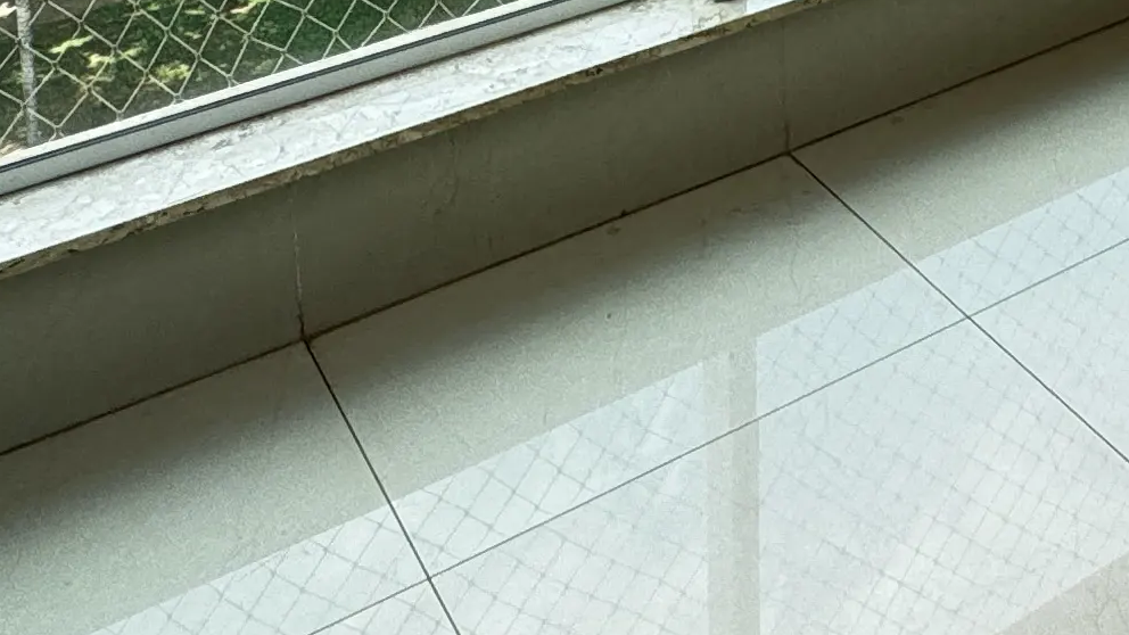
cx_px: 1250
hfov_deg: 30.2
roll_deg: +0.7
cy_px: -638
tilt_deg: -6.7
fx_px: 1856
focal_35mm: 62
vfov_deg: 15.5
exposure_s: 1/295
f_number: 2.2
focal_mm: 2.22
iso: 40
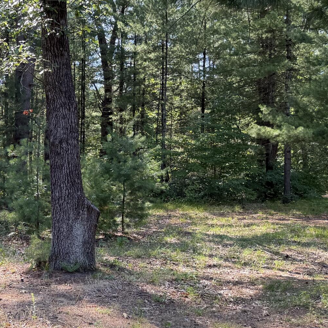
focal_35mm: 63
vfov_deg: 27.2
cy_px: 197
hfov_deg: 25.0
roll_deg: +0.1
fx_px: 675
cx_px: -51
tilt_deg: +0.3
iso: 80
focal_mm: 6.76
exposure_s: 1/234
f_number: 1.78
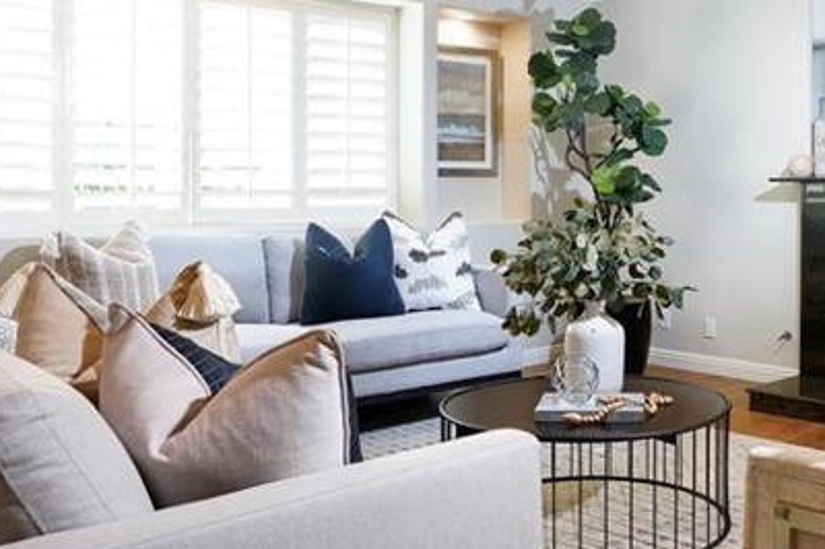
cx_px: 650
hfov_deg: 45.3
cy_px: 192
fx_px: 939
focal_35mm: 41
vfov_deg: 32.4
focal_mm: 16
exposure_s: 1/40
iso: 400
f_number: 7.1
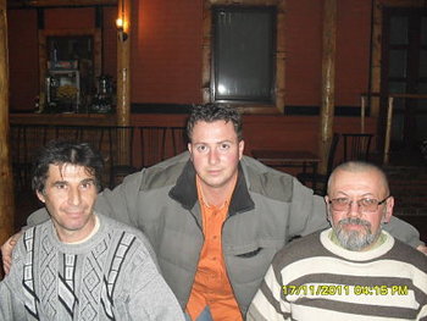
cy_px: 160
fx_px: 469
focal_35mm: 38
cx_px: 214
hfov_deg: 48.9
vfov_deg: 37.8
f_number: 2.8
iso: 200
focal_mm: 6.3
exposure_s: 1/45
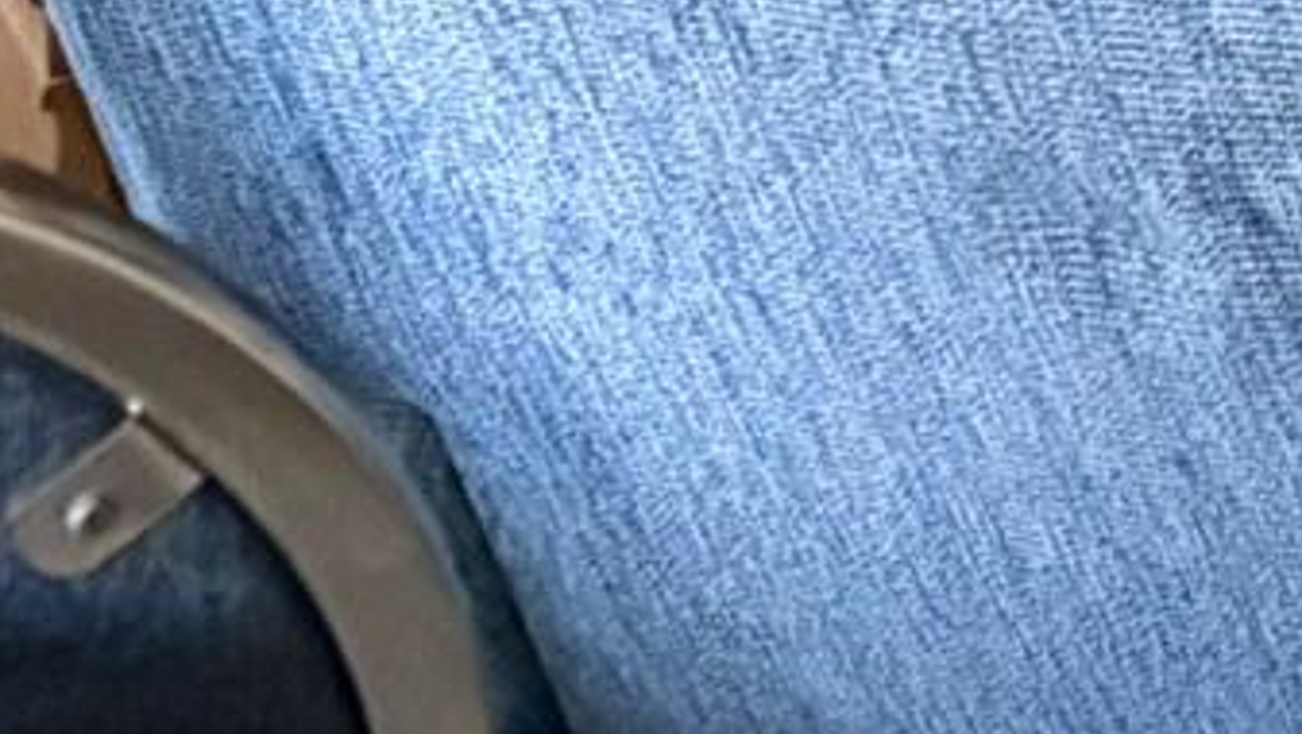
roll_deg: +0.6
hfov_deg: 9.9
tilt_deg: -0.5
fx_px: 5941
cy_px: -2005
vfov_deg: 6.1
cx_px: 3728
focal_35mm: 172
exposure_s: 1/30
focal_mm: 5.96
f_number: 1.6
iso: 640
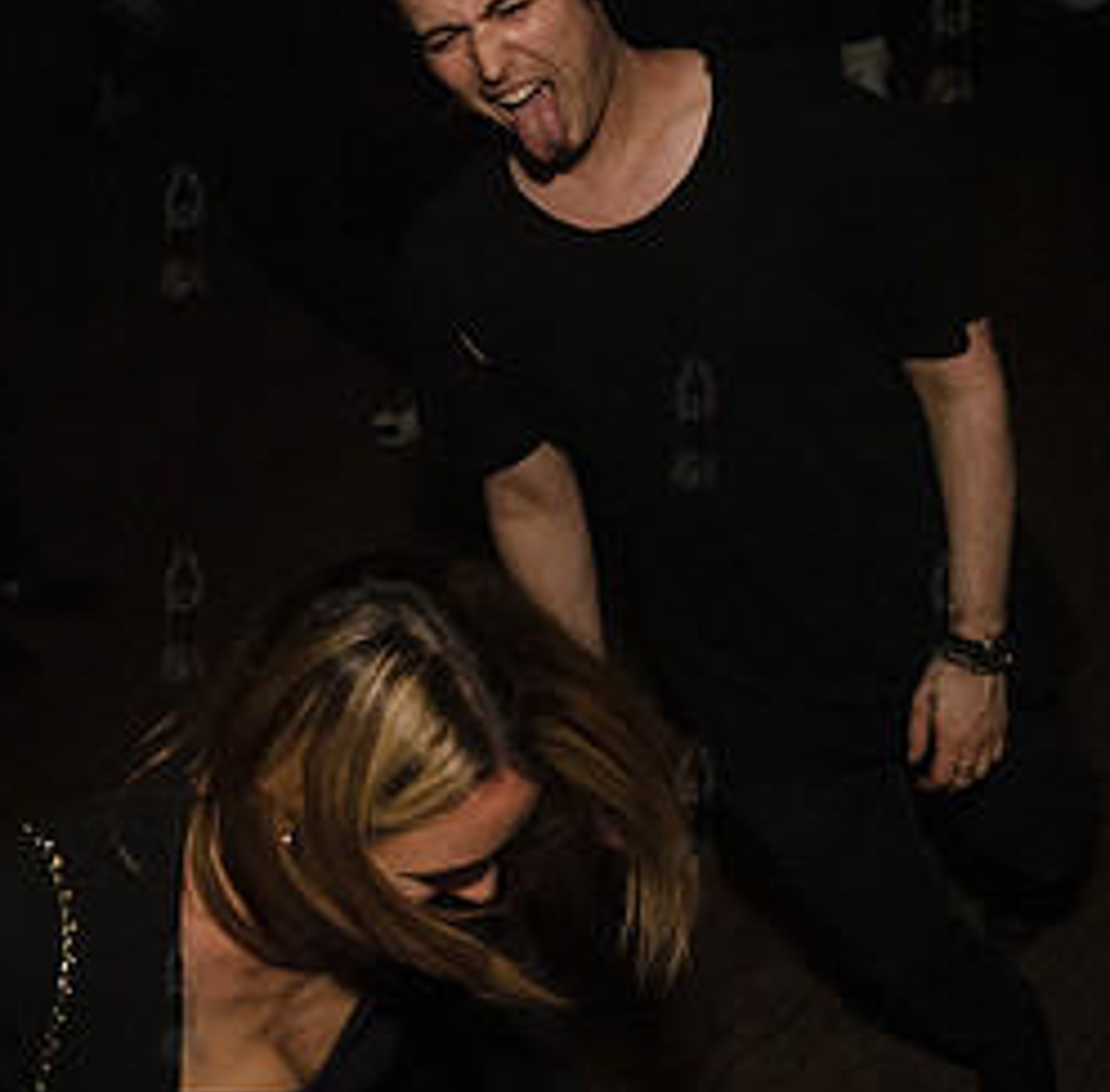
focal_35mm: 56
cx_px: 669
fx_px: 2015
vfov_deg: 30.3
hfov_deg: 30.7
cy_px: 609
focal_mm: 24
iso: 2000
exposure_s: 1/320
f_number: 4.5
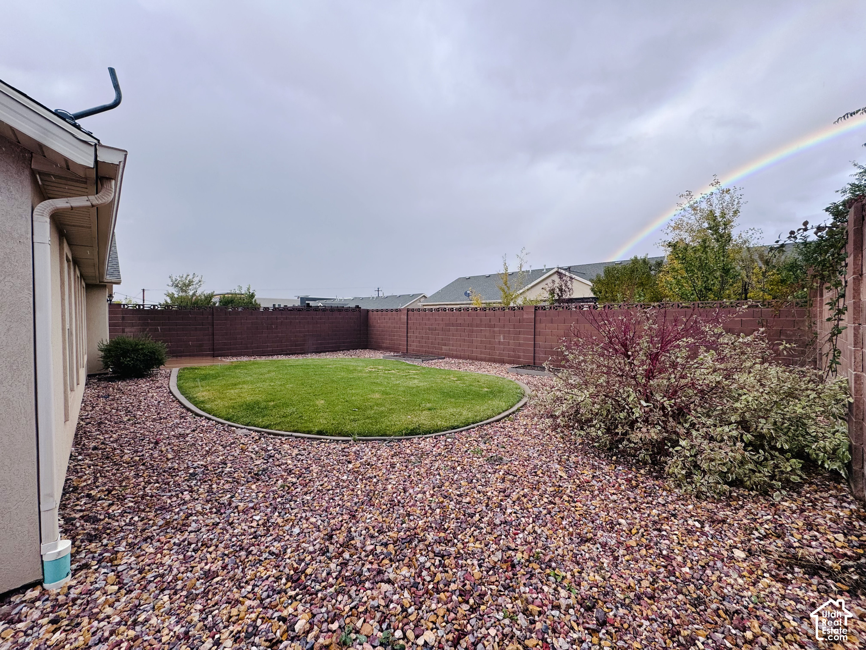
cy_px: 325
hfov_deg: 102.1
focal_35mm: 14
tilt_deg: -2.0
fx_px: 350
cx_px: 433
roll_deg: -0.1
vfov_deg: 85.7
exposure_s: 1/707
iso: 50
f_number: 2.2
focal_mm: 2.22
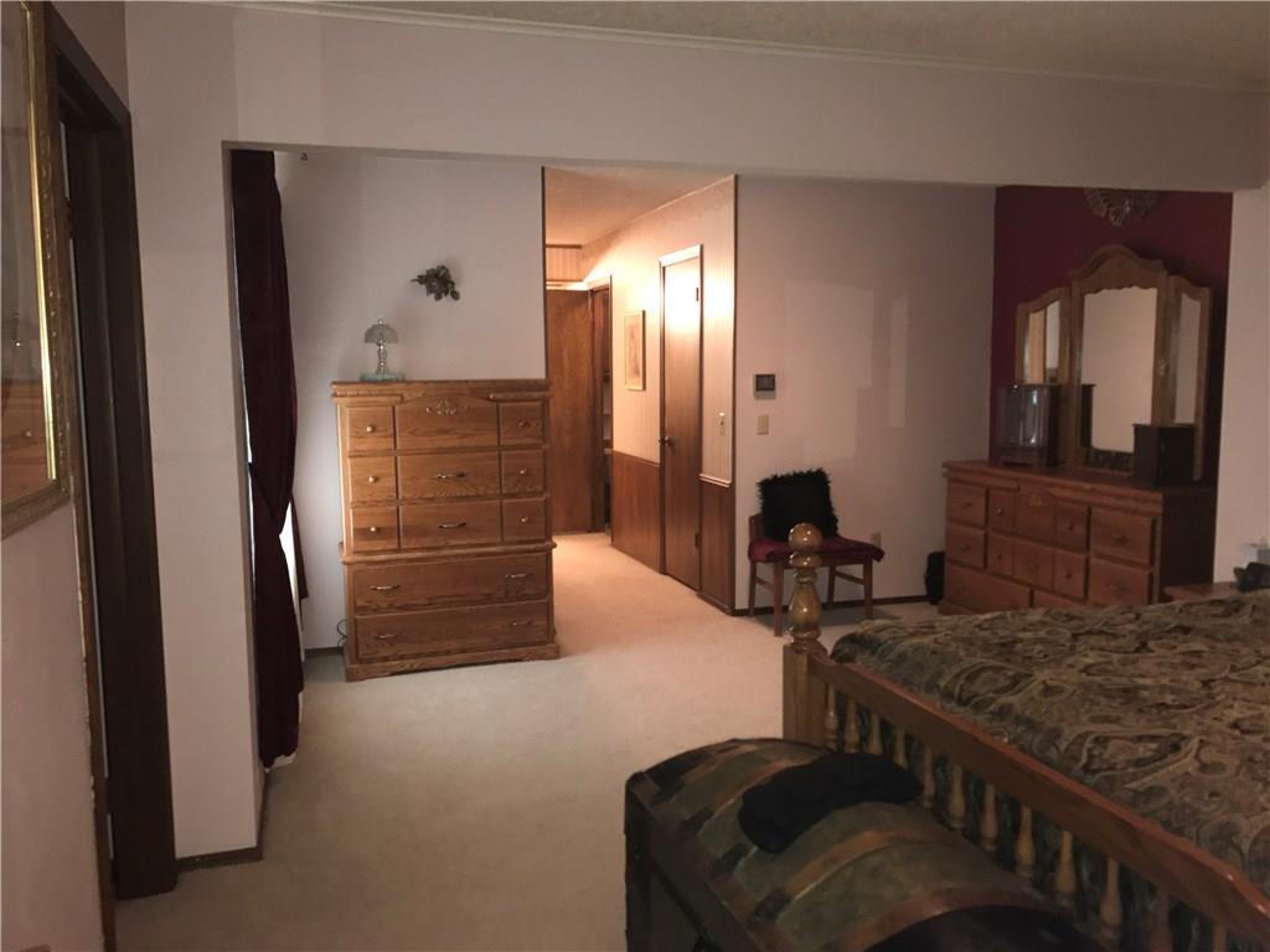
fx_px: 1027
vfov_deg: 49.7
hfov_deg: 63.4
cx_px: 635
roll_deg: +0.7
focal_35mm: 28
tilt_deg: -4.8
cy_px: 476
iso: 64
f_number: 1.8
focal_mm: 3.99
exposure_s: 1/16
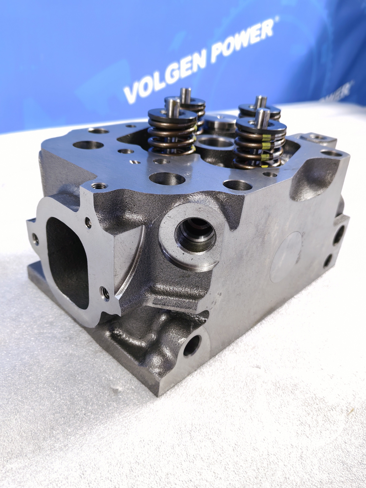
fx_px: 381
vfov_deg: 65.3
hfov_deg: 51.4
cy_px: 244
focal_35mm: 27
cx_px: 183
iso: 64
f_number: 1.9
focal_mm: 5.52
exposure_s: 1/50
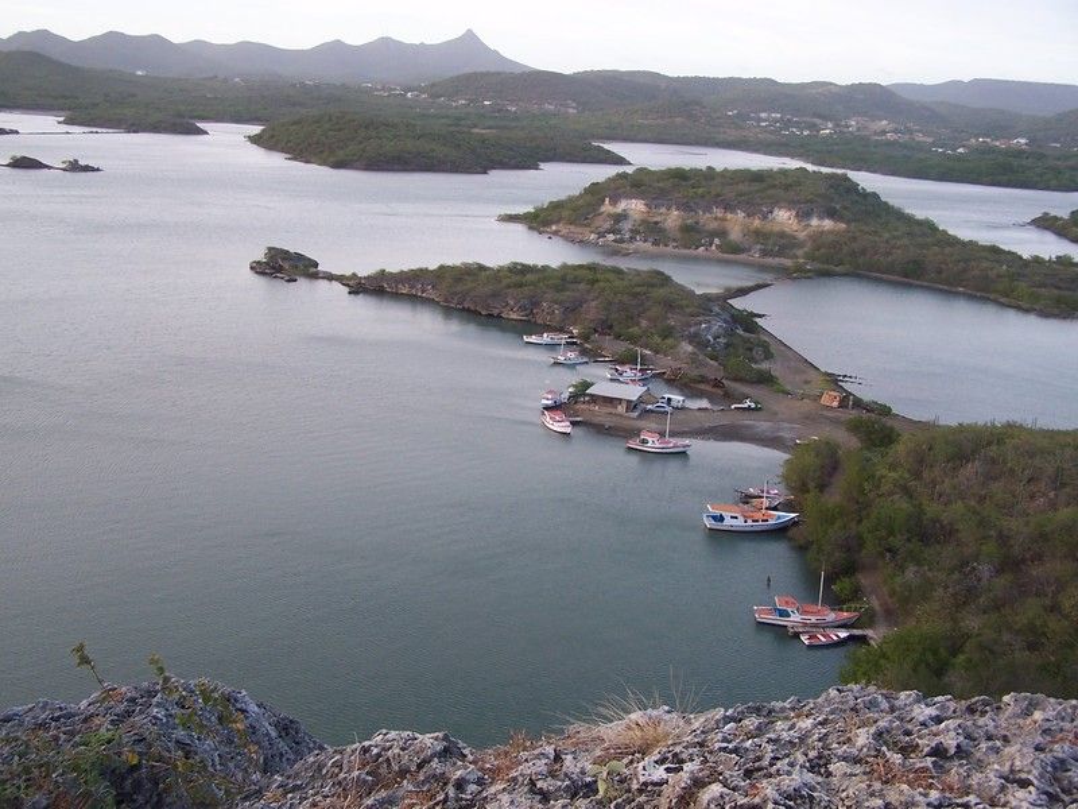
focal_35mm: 38
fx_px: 1183
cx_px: 539
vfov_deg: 37.7
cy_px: 404
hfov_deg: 49.0
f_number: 2.8
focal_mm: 6.3
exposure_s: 1/125
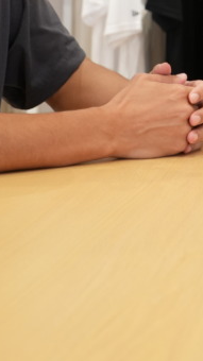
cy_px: -34
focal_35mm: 111
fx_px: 1063
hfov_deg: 10.5
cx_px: 321
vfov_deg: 18.6
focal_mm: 30
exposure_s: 1/100
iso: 1000
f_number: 4.5
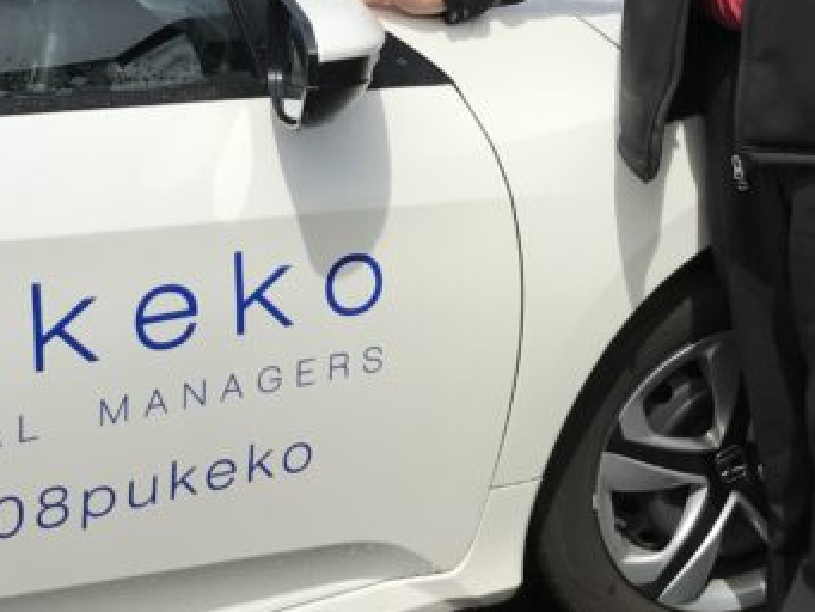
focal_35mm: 84
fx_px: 1978
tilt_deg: -18.1
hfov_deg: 23.3
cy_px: 158
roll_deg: -1.0
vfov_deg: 17.5
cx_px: 359
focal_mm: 3.99
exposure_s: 1/3300
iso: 20
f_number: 1.8
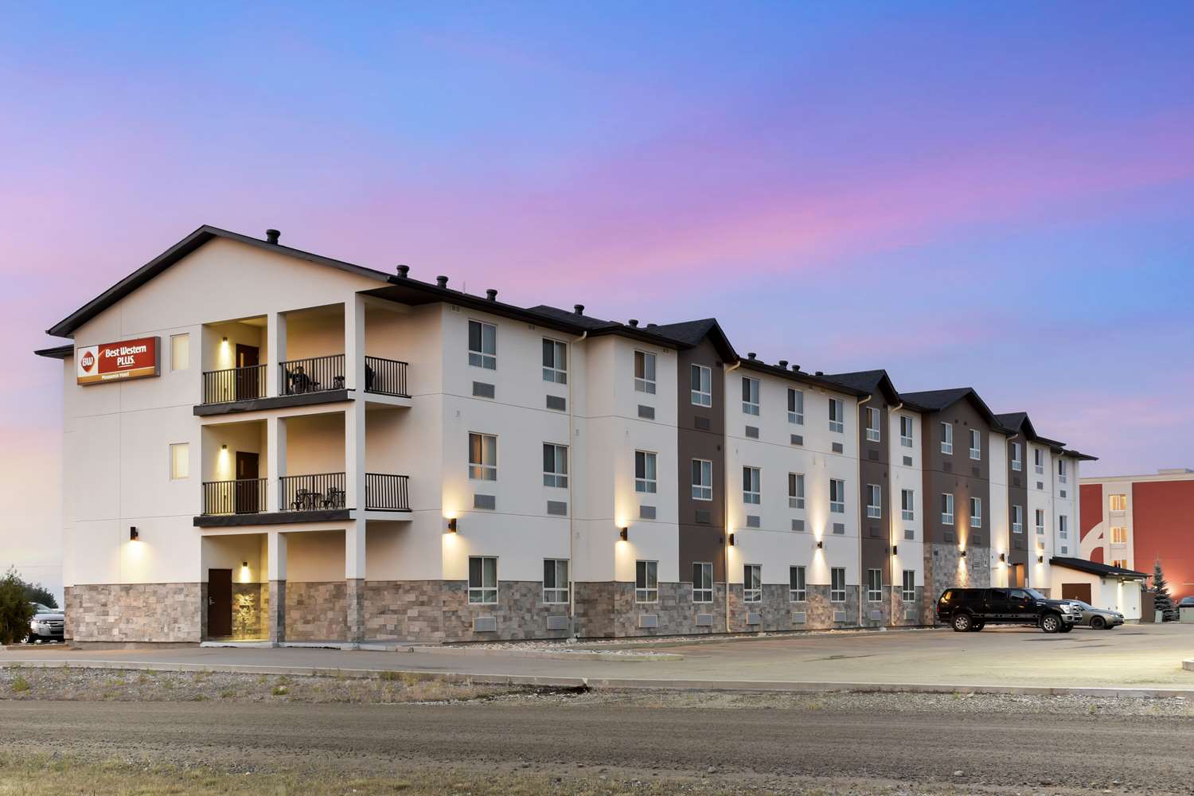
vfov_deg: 33.0
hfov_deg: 47.9
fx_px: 1343
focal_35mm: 40
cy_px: 398
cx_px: 597
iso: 400
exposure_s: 1
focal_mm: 27
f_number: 8
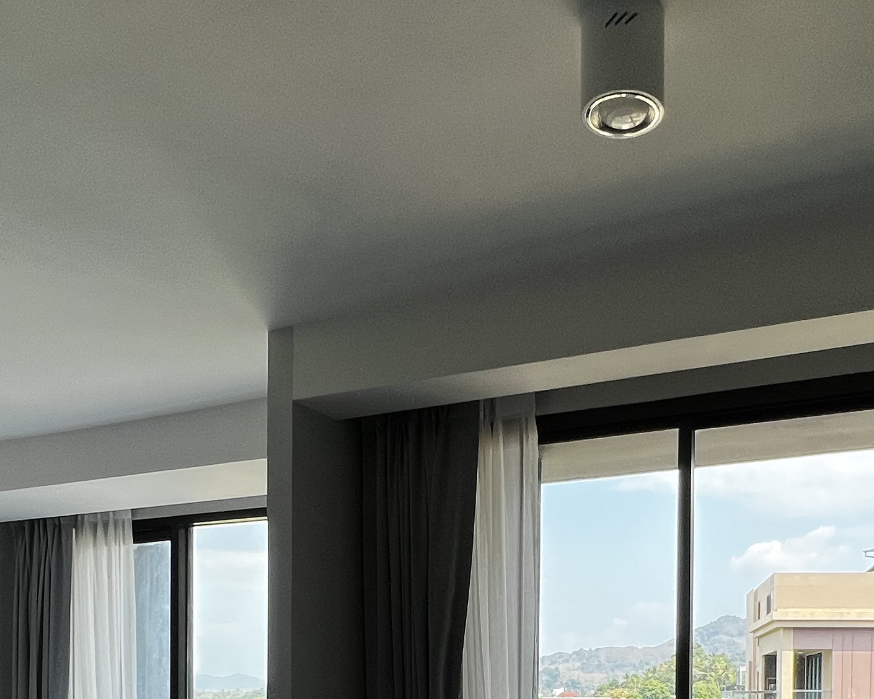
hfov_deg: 49.8
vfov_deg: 36.4
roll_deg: -0.2
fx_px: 931
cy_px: 723
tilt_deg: -1.9
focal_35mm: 36
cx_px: 543
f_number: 1.8
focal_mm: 1.57
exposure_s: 1/315
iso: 32
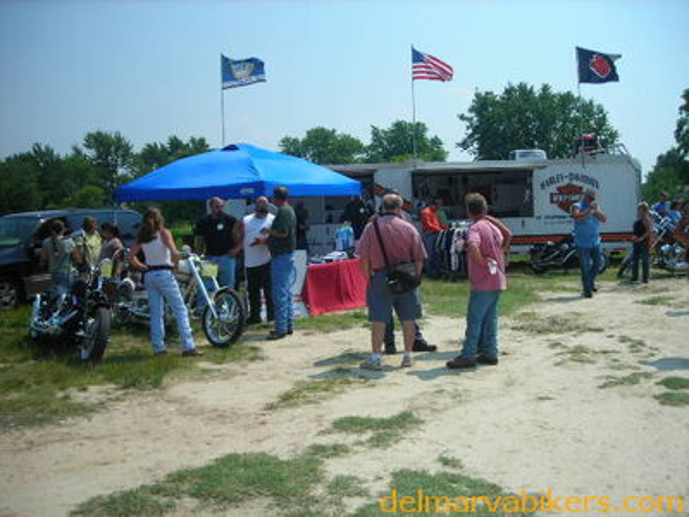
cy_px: 258
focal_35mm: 38
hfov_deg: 49.0
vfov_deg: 37.7
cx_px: 344
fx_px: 756
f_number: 6.4
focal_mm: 6.3
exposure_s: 1/207
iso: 50
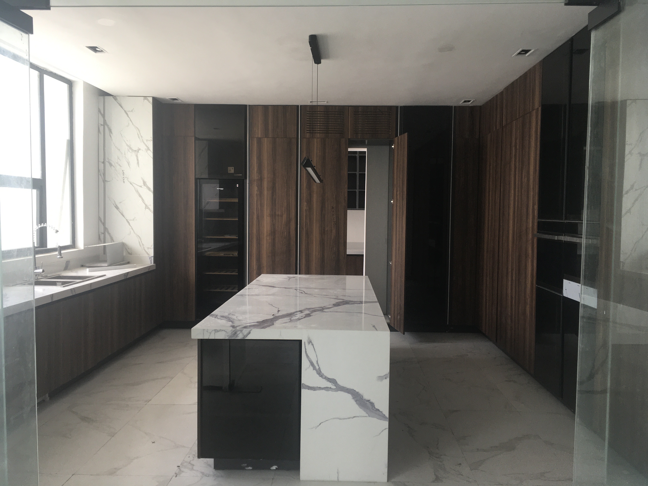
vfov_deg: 48.2
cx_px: 324
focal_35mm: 29
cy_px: 243
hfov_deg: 61.7
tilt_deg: -2.4
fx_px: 543
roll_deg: +1.1
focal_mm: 4.15
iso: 40
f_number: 2.2
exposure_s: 1/100
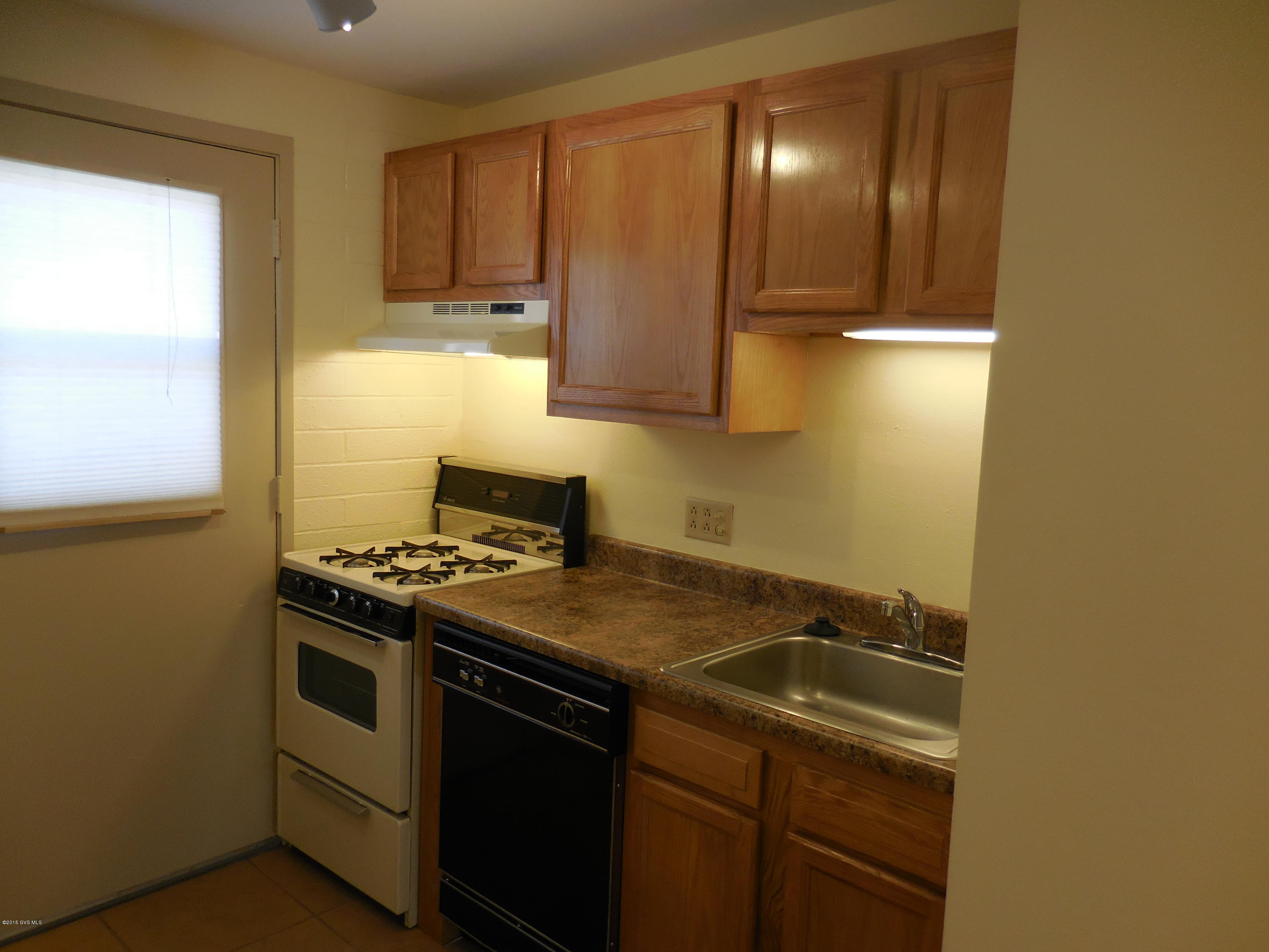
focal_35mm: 25
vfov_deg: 54.9
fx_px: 916
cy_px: 476
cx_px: 634
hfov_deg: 69.4
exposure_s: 1/40
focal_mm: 4.5
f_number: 3.3
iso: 125
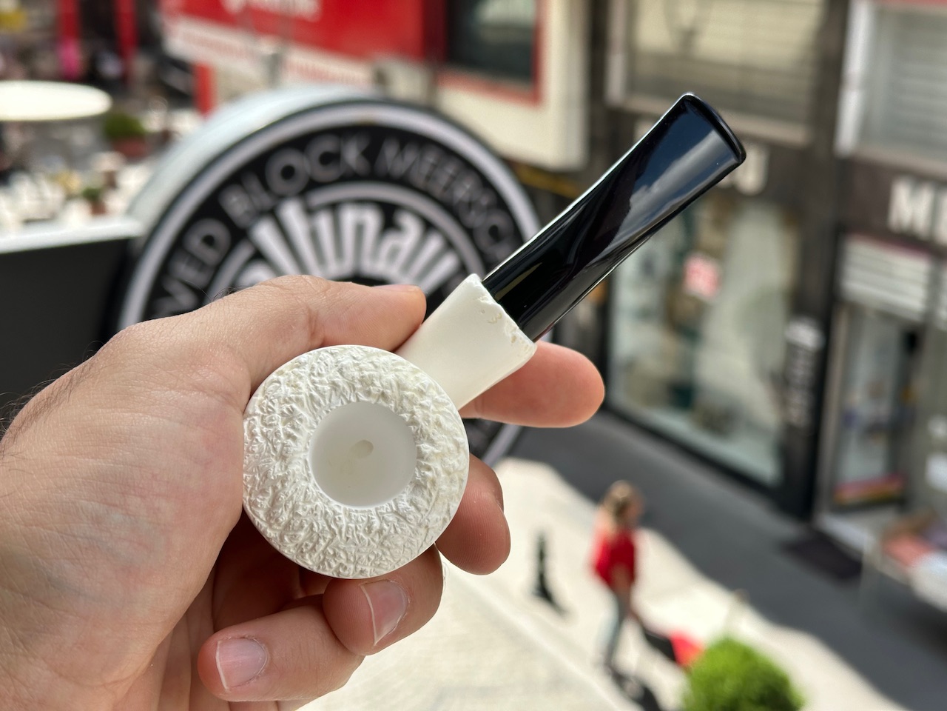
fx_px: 1313
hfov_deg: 39.7
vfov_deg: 30.3
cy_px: 356
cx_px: 474
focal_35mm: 48
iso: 64
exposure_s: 1/1258
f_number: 1.78
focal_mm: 6.86
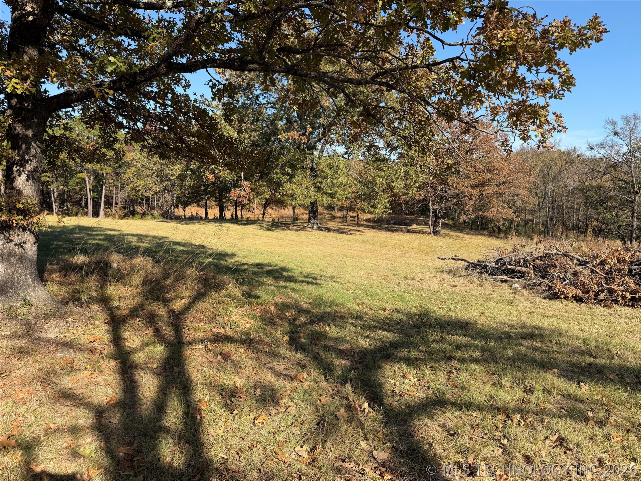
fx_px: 444
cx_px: 320
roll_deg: -0.1
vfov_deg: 56.8
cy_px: 240
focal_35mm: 24
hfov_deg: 71.6
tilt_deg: -6.7
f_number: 1.78
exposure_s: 1/2370
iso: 80
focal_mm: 6.76
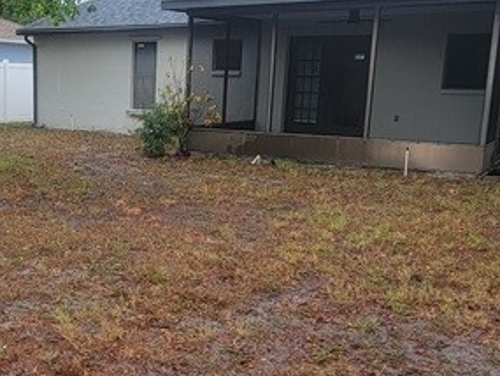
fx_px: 665
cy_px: 213
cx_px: 84
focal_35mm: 46
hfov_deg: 39.2
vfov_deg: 31.5
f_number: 2.2
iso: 50
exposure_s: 1/132
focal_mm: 2.2
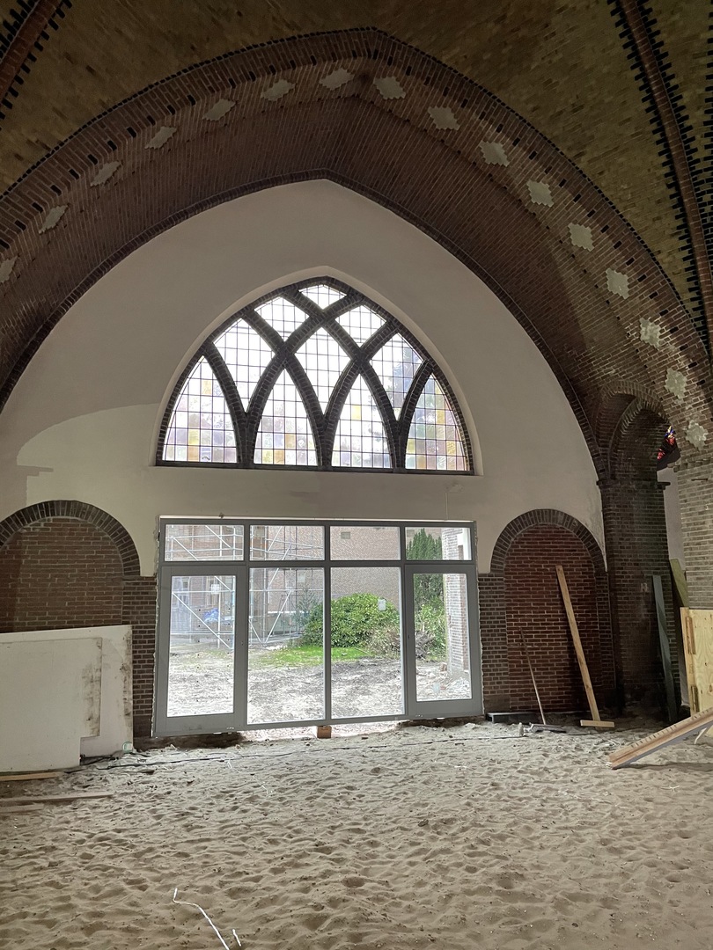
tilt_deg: +8.5
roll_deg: +0.6
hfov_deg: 53.1
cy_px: 475
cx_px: 356
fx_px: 714
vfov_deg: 67.3
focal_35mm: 26
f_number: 1.6
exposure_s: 1/50
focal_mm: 4.2
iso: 250
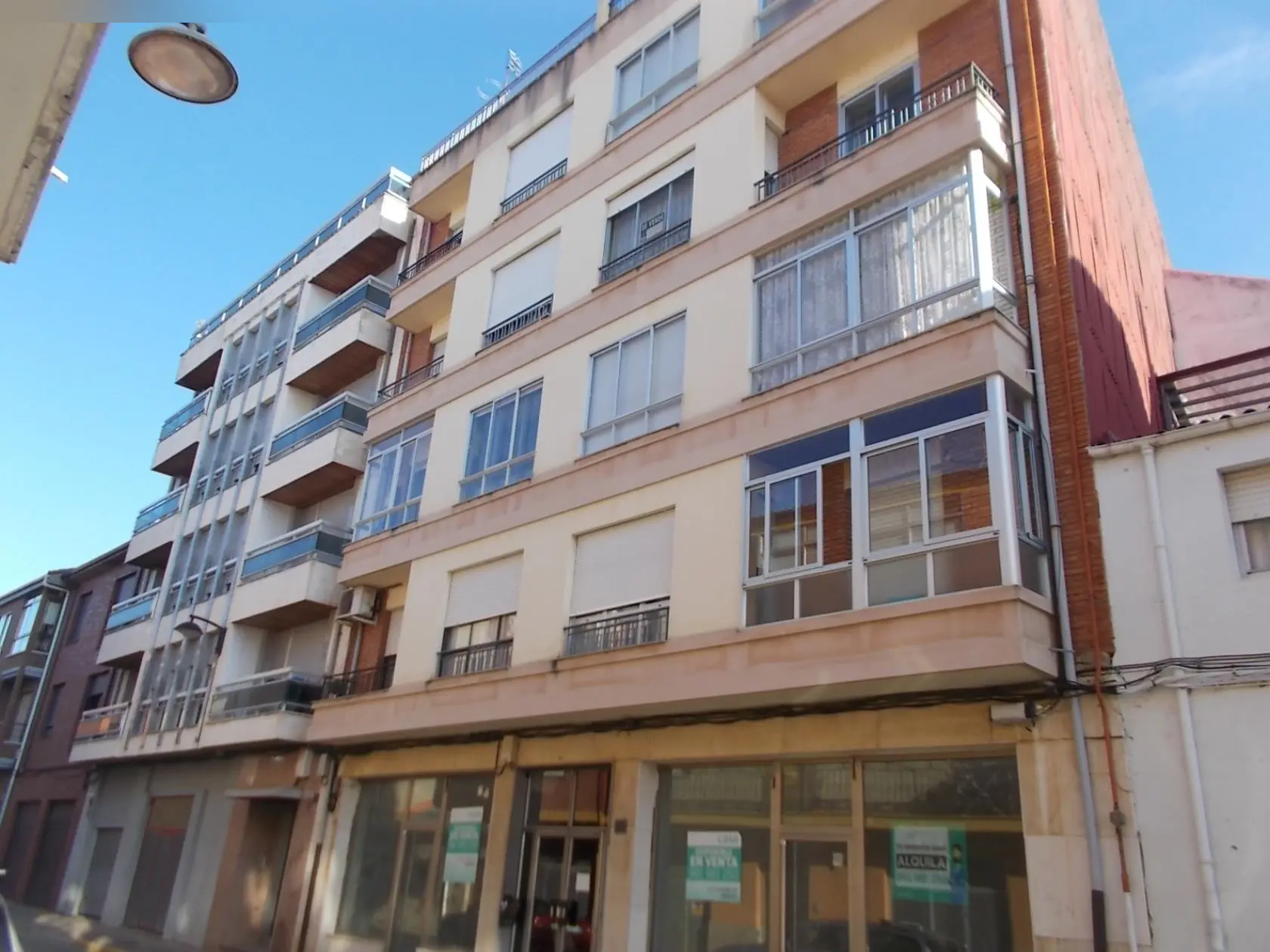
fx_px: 954
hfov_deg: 67.3
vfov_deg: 53.1
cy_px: 476
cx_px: 635
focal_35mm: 26
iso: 80
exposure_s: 1/320
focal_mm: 4.6
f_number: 3.2
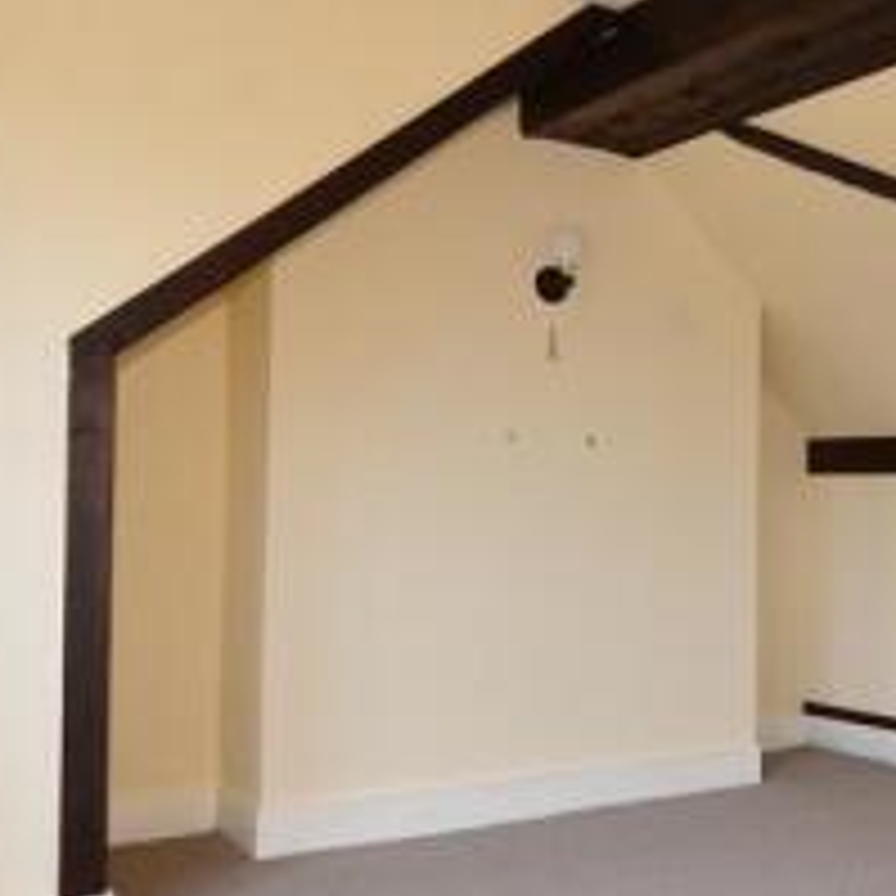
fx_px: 1230
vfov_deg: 40.0
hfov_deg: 38.0
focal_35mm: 42
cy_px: 468
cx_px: 761
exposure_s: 1/8
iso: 320
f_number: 9
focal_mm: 10
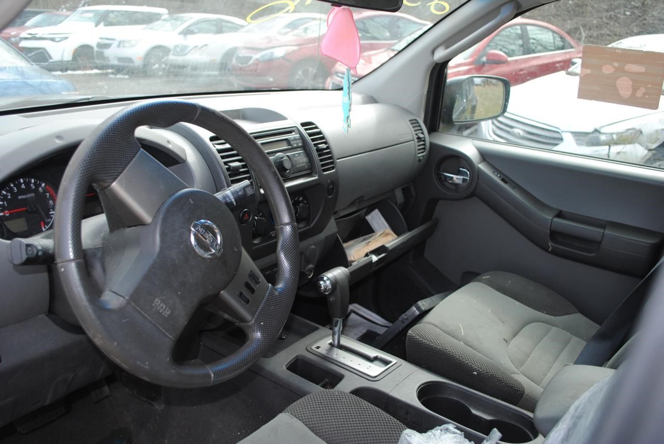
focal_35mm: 30
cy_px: 222
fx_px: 554
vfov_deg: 43.7
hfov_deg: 61.9
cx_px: 332
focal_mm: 20
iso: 110
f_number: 3.8
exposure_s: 1/125
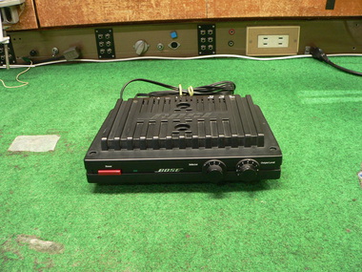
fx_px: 376
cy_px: 136
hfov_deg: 51.4
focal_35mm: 36
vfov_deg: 39.7
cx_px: 181
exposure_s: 1/8
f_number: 2.8
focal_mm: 6
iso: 200
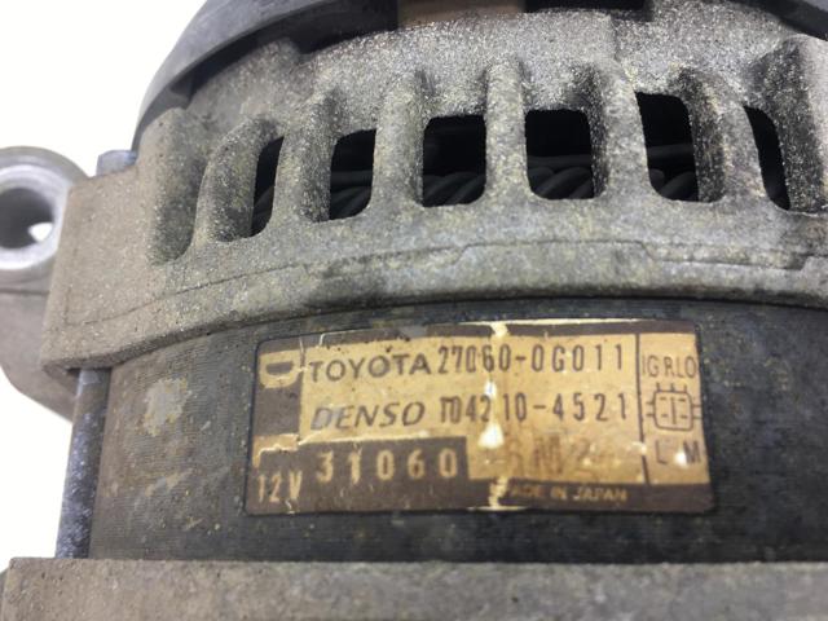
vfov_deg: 48.2
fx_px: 694
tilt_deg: -65.1
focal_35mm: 29
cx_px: 414
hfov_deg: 61.7
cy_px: 310
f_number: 2.2
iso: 25
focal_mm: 4.15
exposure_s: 1/50
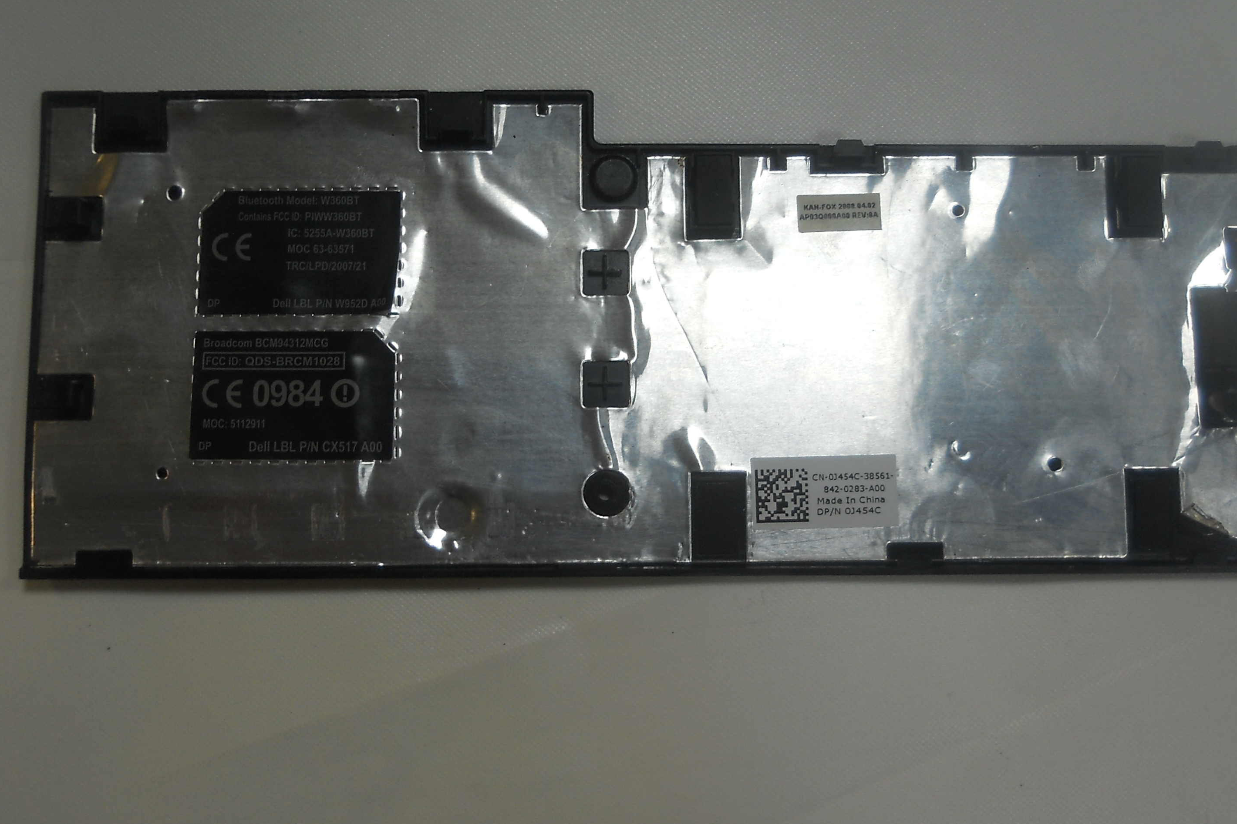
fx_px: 1684
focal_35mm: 49
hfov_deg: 40.3
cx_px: 625
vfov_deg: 27.5
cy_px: 381
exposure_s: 1/40
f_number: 3.1
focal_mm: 6.72
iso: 80
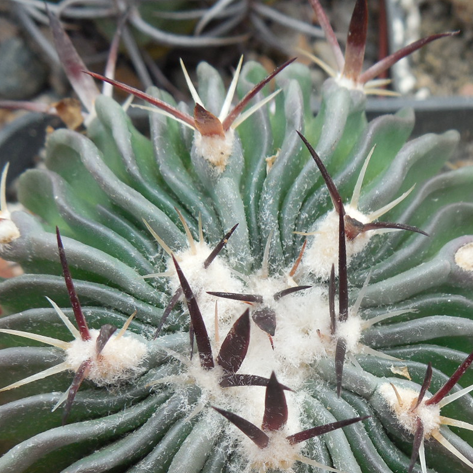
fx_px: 866
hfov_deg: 30.3
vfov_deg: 30.1
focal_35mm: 56
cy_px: 356
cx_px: 318
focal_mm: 5.6
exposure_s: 1/125
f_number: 3.6
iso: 125
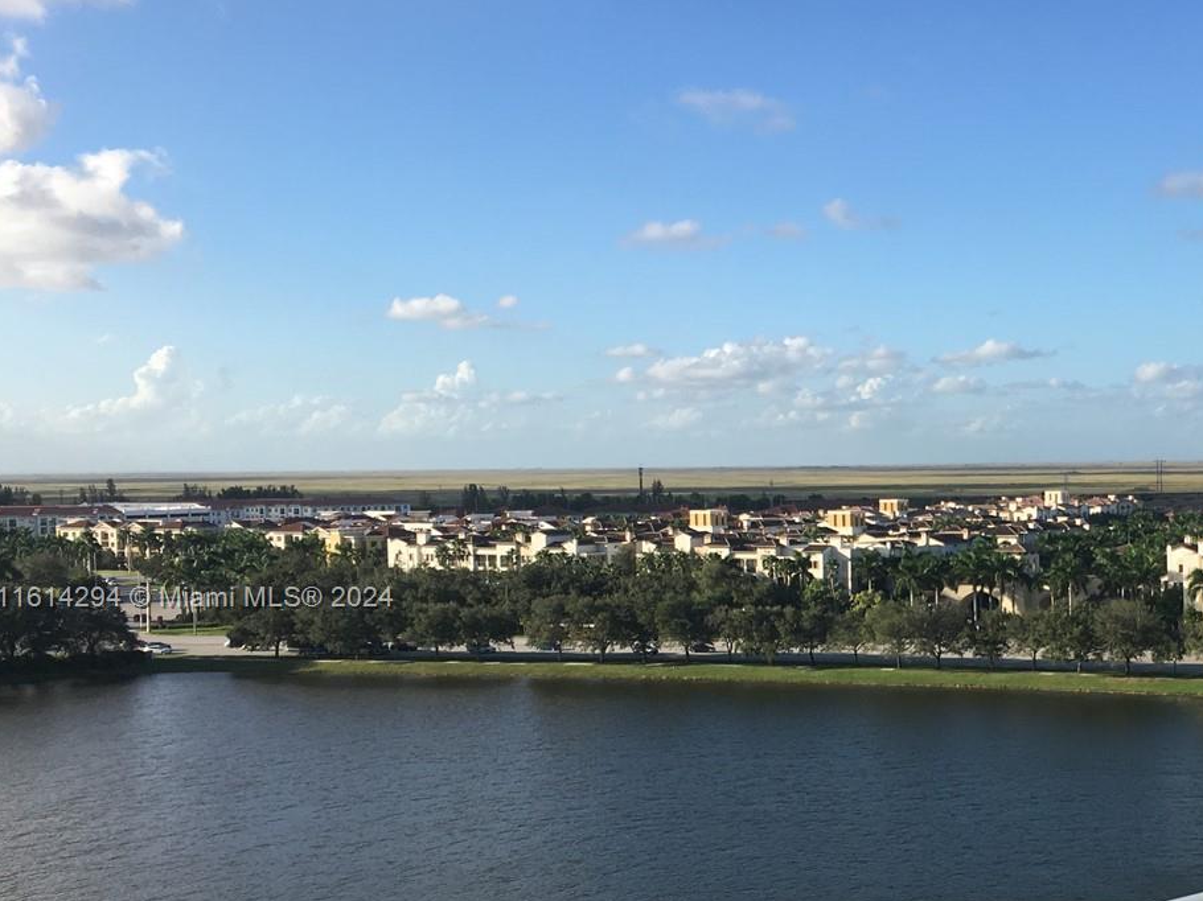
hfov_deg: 35.8
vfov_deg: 28.4
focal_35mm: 51
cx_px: 1028
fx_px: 1772
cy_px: 600
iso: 25
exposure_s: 1/986
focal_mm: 4.15
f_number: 2.2
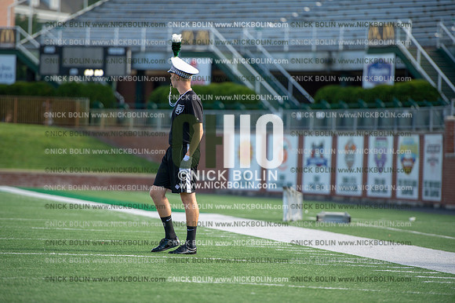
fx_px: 2526
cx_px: 228
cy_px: 152
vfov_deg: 6.9
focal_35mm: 200
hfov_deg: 10.3
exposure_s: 1/1000
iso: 160
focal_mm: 200
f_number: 2.8
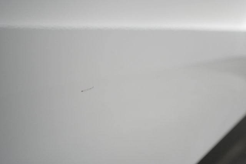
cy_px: 82
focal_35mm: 28
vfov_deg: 46.4
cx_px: 123
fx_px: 191
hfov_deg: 65.5
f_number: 5.6
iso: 3200
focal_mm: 28
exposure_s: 1/100
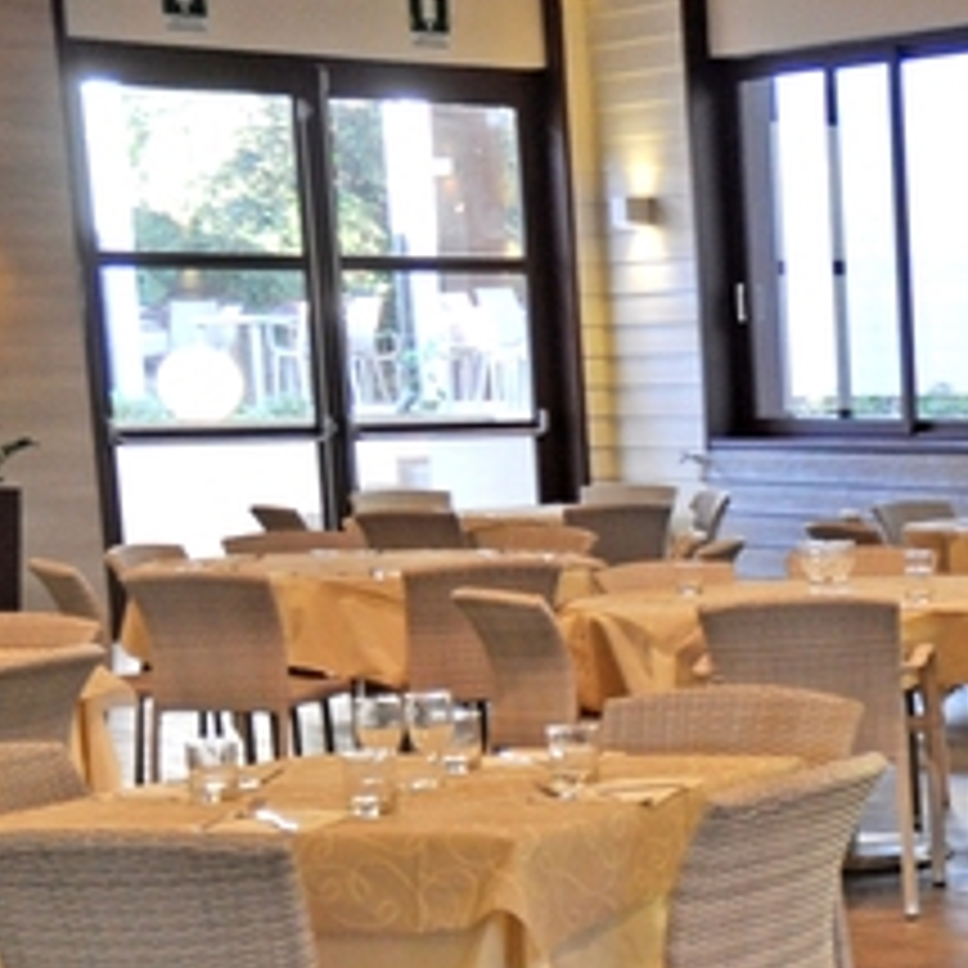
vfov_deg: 16.4
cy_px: 934
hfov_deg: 14.5
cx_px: 1787
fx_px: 3290
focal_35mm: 104
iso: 320
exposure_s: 1/50
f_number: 3.5
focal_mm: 22
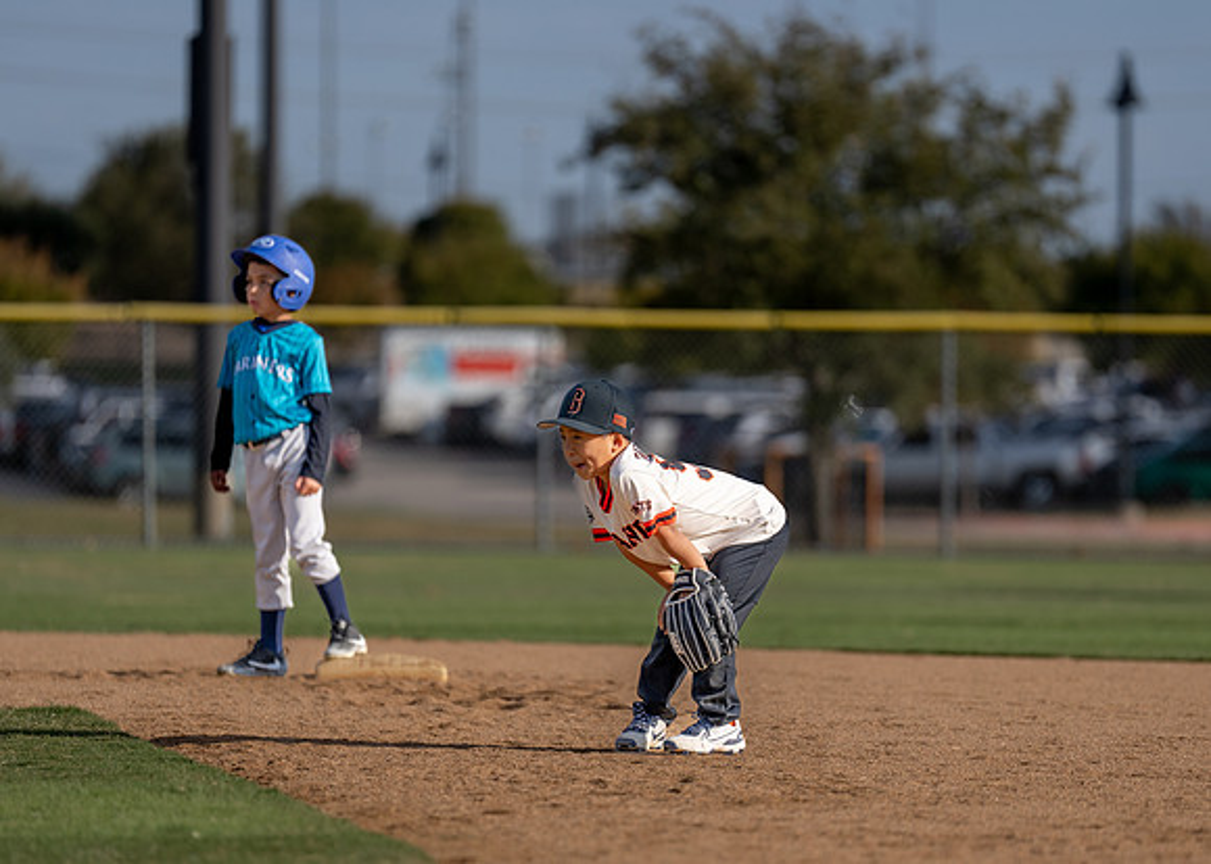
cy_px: 530
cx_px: 658
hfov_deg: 7.7
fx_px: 8983
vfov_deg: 5.5
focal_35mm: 261
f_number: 2.8
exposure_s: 1/2500
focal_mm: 200
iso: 100
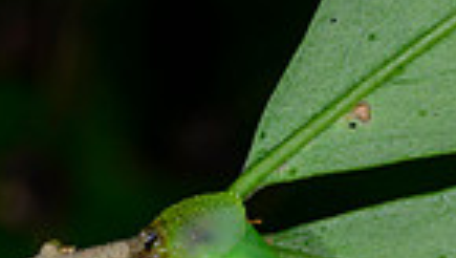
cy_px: 401
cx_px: -113
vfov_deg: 2.8
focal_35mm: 439
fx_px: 5315
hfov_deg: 4.9
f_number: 29
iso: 64
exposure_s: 1/250
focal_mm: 105
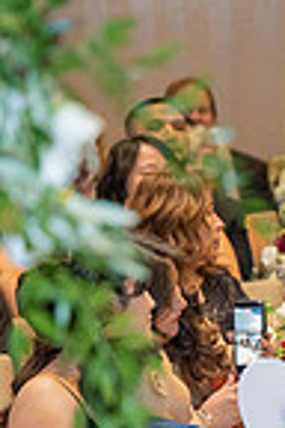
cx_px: 828
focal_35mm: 402
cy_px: 462
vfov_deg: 5.1
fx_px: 4773
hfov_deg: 3.4
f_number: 3.2
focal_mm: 100
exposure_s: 1/160
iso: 1250
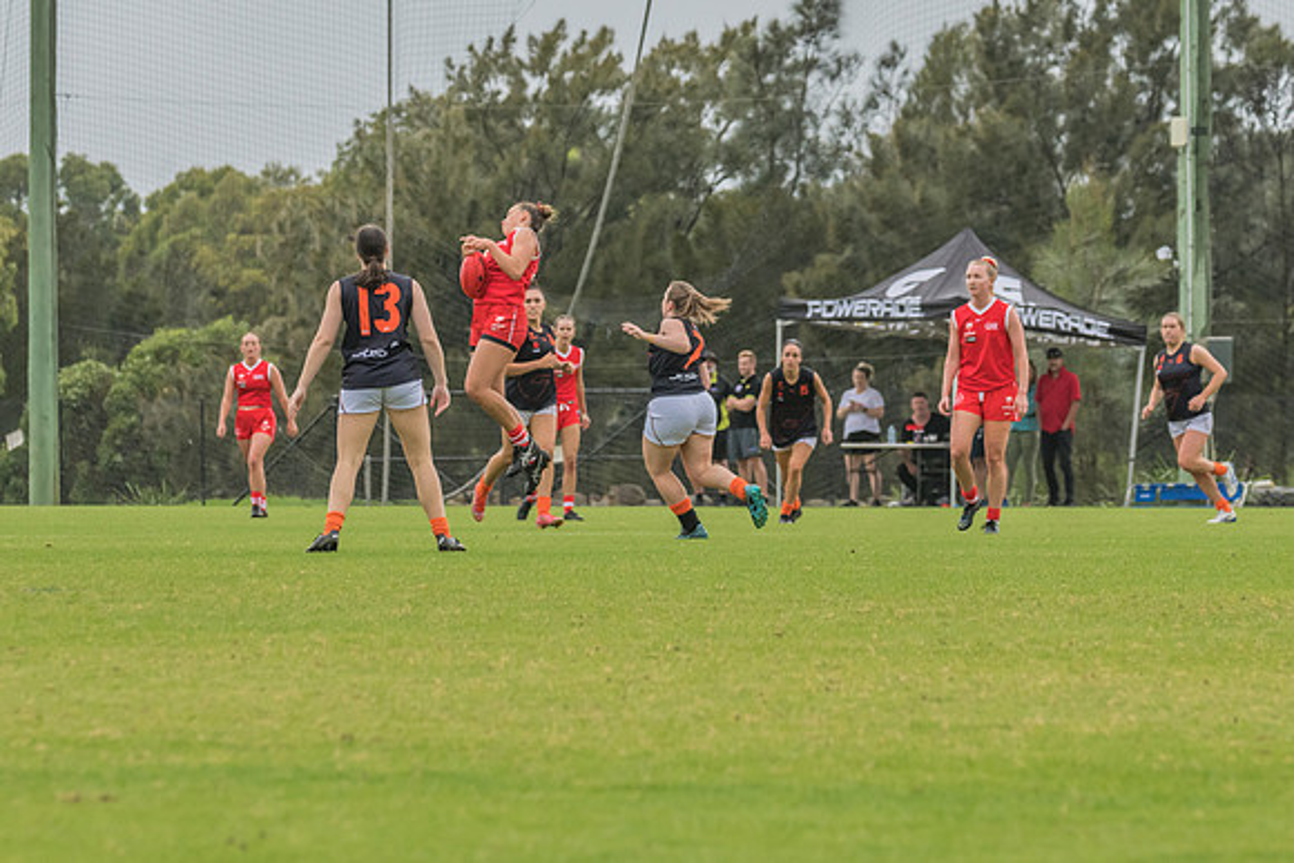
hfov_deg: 6.8
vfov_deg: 4.5
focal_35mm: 302
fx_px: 10872
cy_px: 195
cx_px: 437
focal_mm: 170
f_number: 7.1
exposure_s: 1/1250
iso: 800
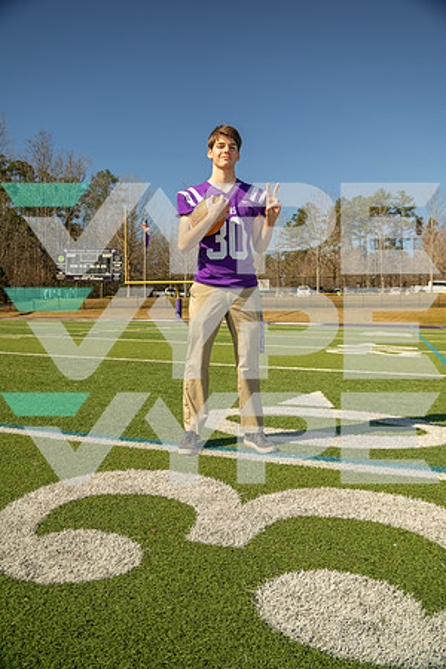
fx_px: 539
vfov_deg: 63.7
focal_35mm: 29
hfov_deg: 45.0
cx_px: 223
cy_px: 334
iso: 100
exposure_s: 1/125
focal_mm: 29
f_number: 5.6
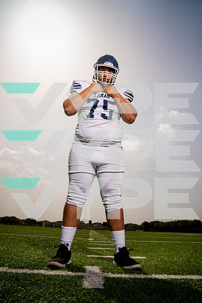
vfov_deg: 73.7
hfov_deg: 53.1
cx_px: 101
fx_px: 202
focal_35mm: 24
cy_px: 152
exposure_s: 1/1250
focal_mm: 24
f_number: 4.5
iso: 100
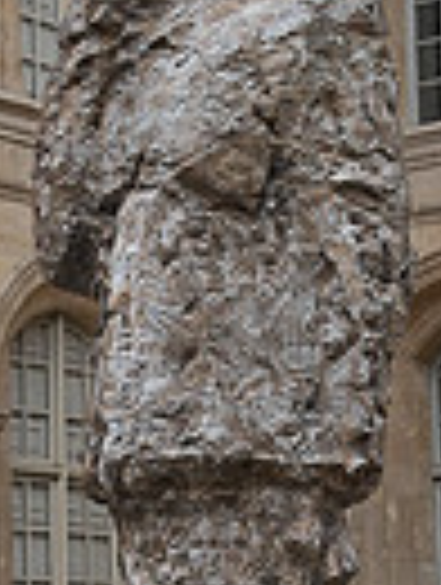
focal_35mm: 153
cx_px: 230
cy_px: 374
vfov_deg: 12.9
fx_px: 2590
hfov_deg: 9.7
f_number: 4
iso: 400
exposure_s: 1/1000
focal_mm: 46
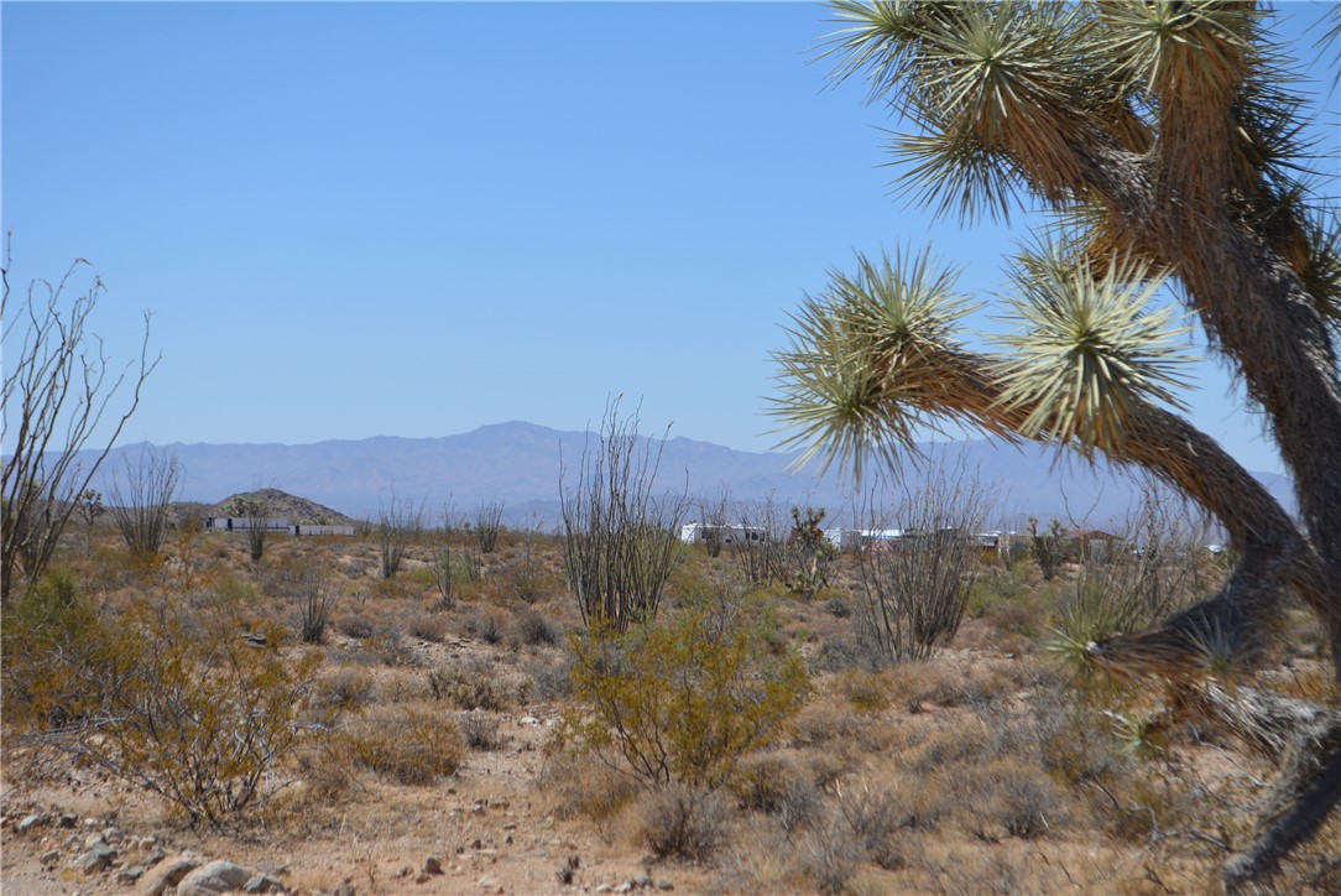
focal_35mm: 82
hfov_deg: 24.6
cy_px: 448
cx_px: 670
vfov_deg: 16.6
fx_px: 3075
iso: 400
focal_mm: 55
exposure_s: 1/2000
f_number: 7.1
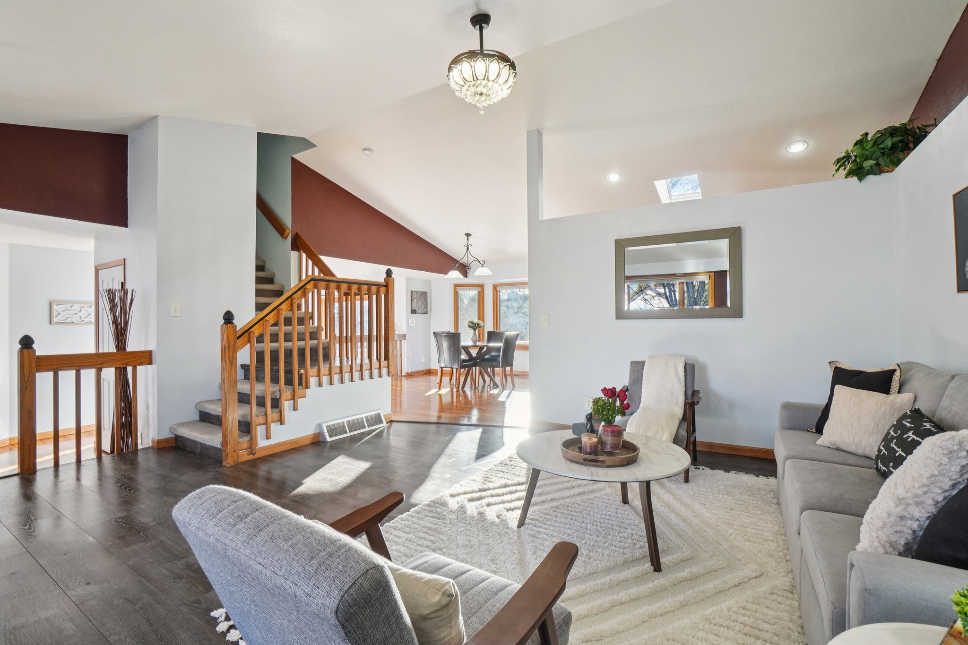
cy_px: 322
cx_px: 484
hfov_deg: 100.4
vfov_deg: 77.3
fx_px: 403
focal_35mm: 15
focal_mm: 10
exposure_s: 1/25
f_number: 8
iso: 400
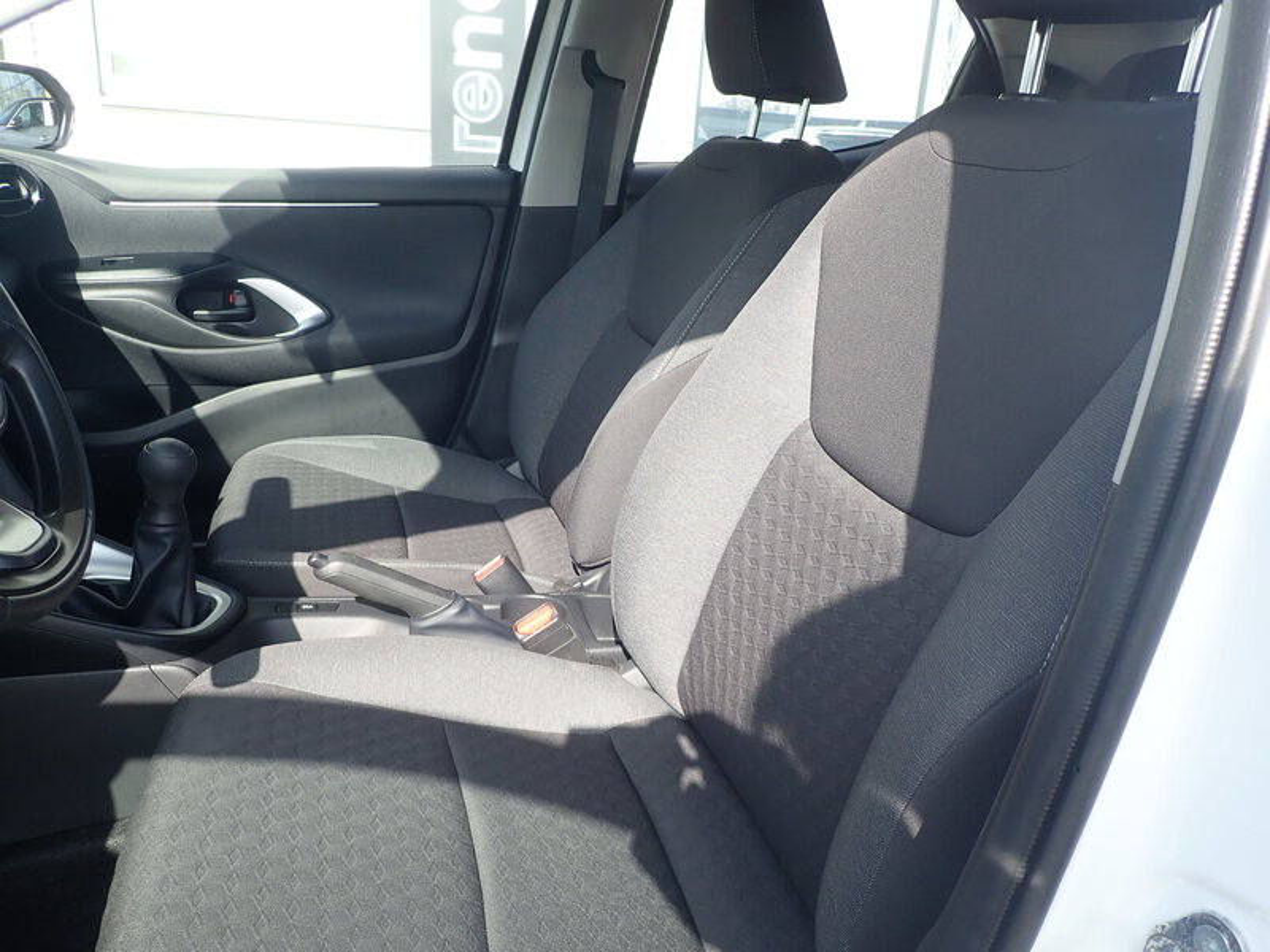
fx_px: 917
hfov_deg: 69.4
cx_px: 635
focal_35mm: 25
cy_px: 476
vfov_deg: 54.9
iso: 100
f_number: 2.8
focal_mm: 4.5
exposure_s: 1/250
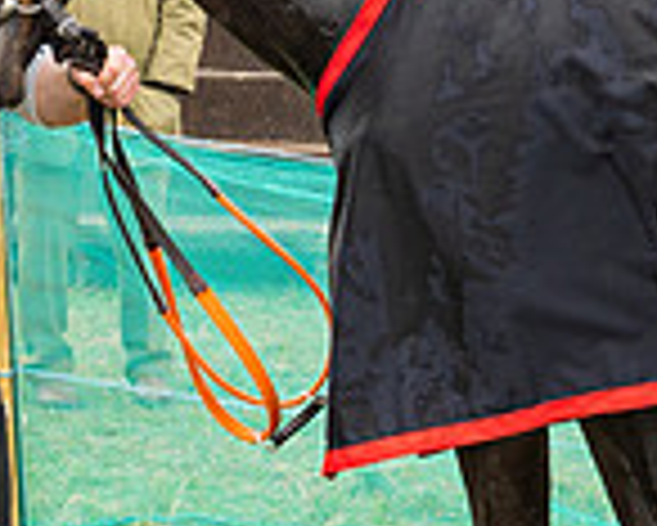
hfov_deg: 10.2
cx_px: 565
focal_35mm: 189
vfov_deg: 8.2
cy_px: 74
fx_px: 3677
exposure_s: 1/250
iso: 400
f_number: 5
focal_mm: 32
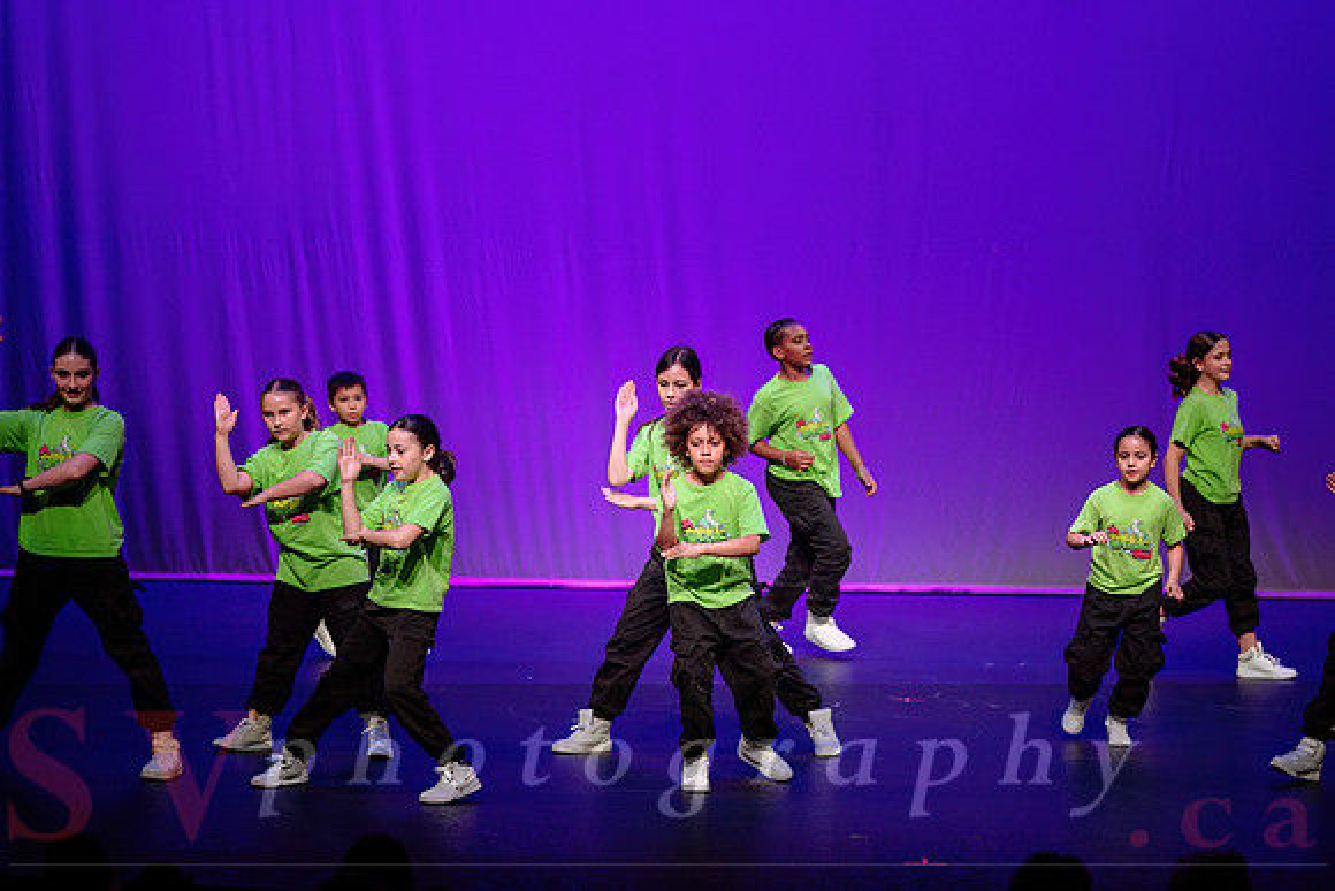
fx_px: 4451
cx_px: 668
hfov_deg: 17.1
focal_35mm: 120
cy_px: 446
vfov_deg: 11.4
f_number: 2.8
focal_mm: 120
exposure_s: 1/500
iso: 1250
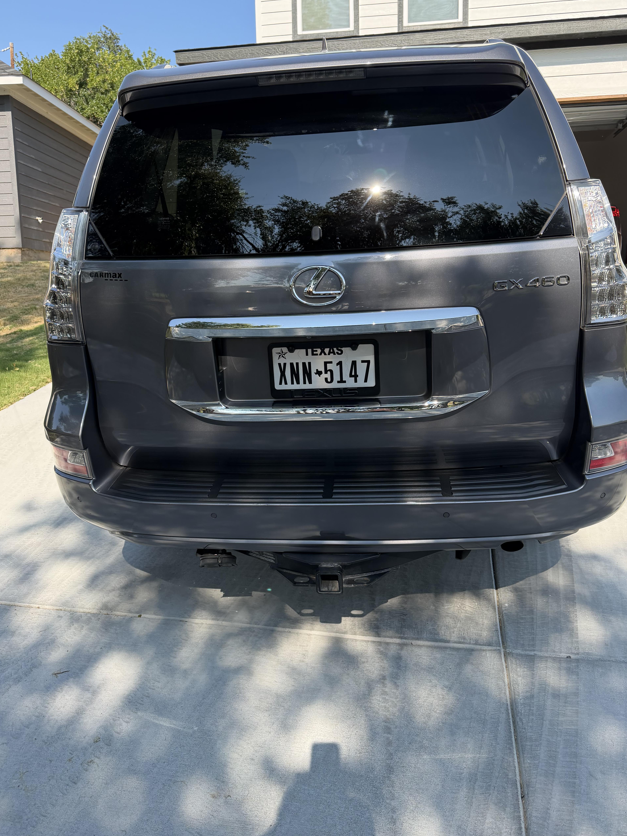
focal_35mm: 27
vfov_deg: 65.3
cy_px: 390
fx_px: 652
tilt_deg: -5.3
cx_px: 317
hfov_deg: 51.4
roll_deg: +0.3
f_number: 1.78
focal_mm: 6.76
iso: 100
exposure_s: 1/2110
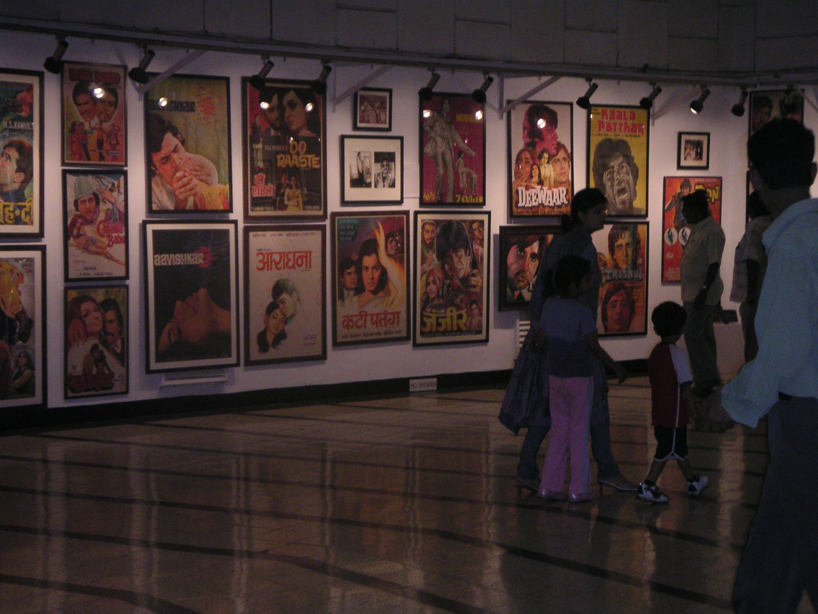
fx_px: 1749
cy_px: 307
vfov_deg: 19.9
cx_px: 409
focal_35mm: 74
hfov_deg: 26.3
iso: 160
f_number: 3.2
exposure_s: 1/90
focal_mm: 11.5
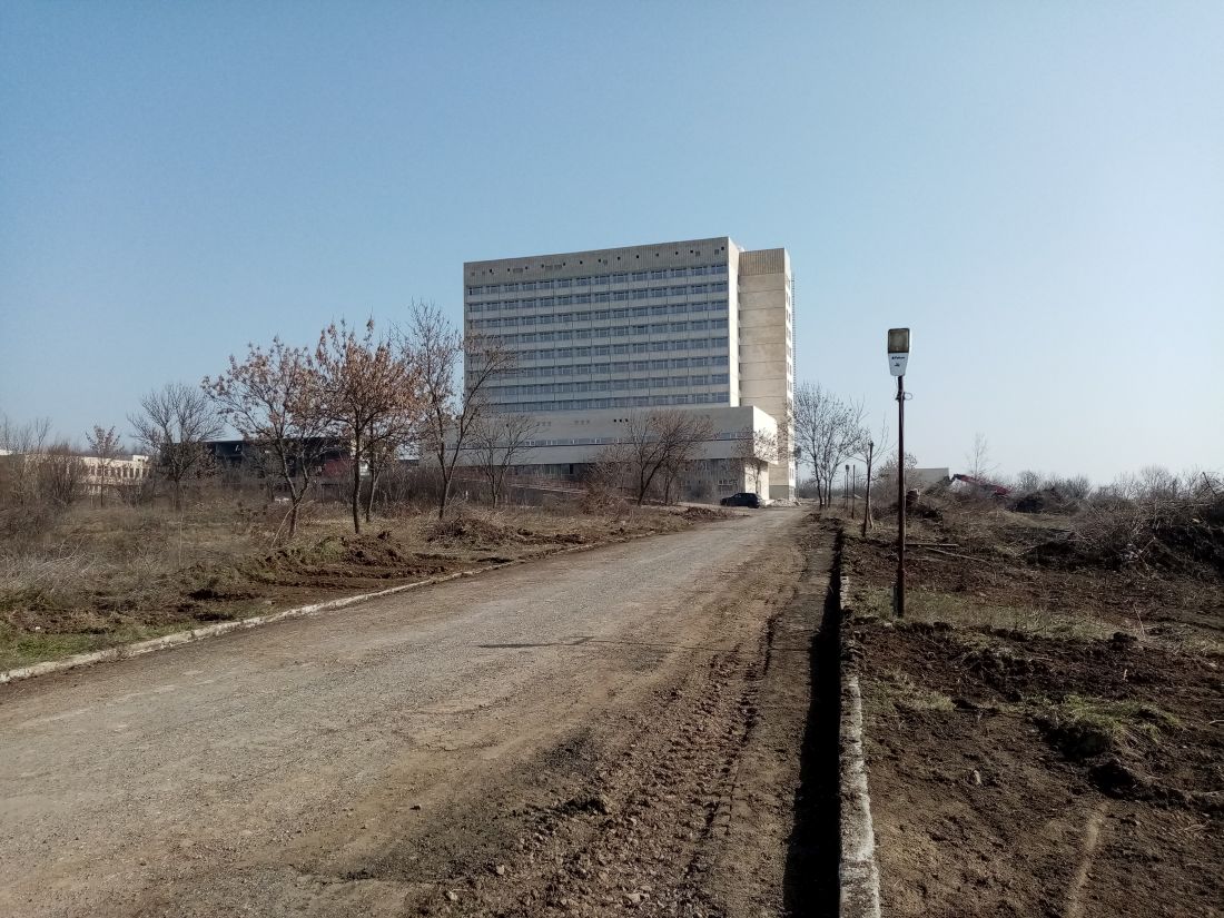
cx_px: 612
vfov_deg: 53.1
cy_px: 459
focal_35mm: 26
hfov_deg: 67.3
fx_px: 919
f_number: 1.8
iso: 106
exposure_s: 1/1862
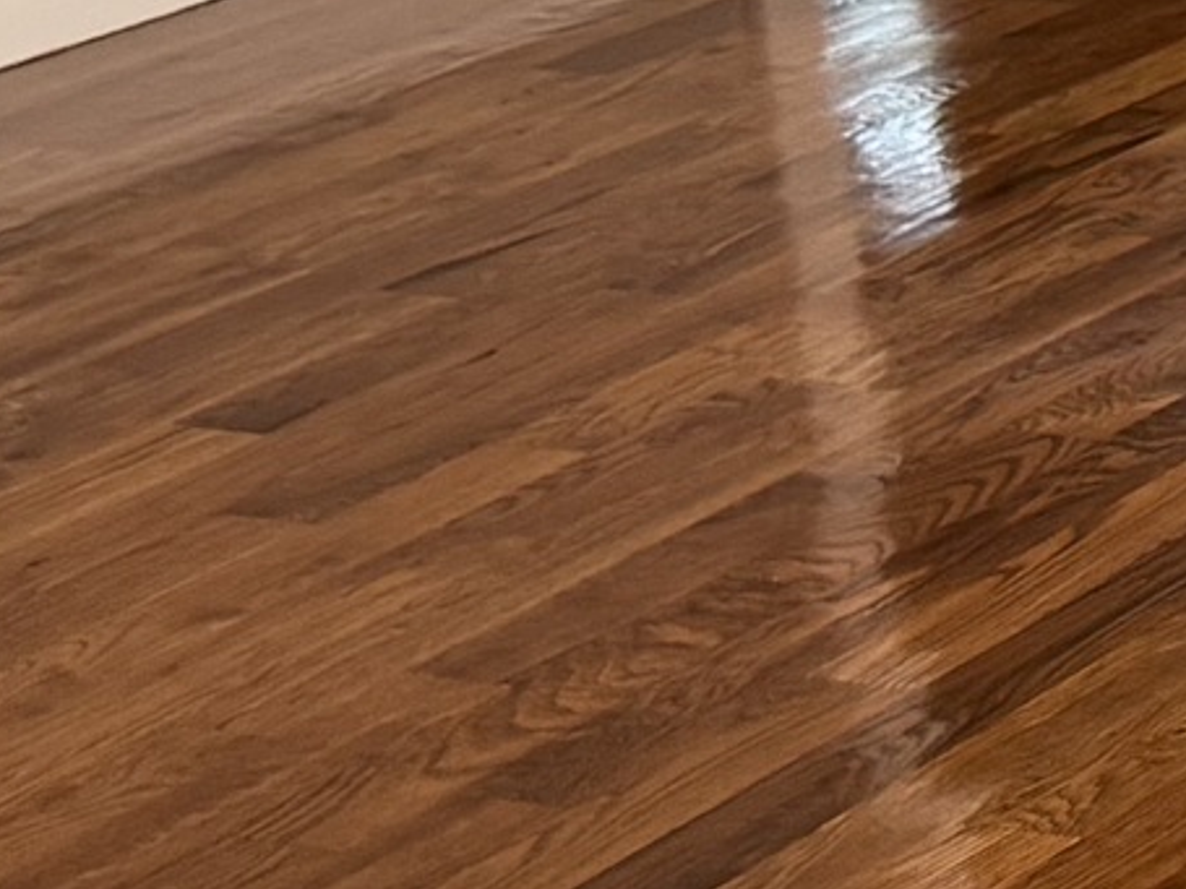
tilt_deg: -9.6
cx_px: 3303
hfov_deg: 9.9
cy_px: -691
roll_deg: +1.2
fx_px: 5549
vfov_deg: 8.8
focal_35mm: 162
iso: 160
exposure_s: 1/60
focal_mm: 6.76
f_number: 1.78
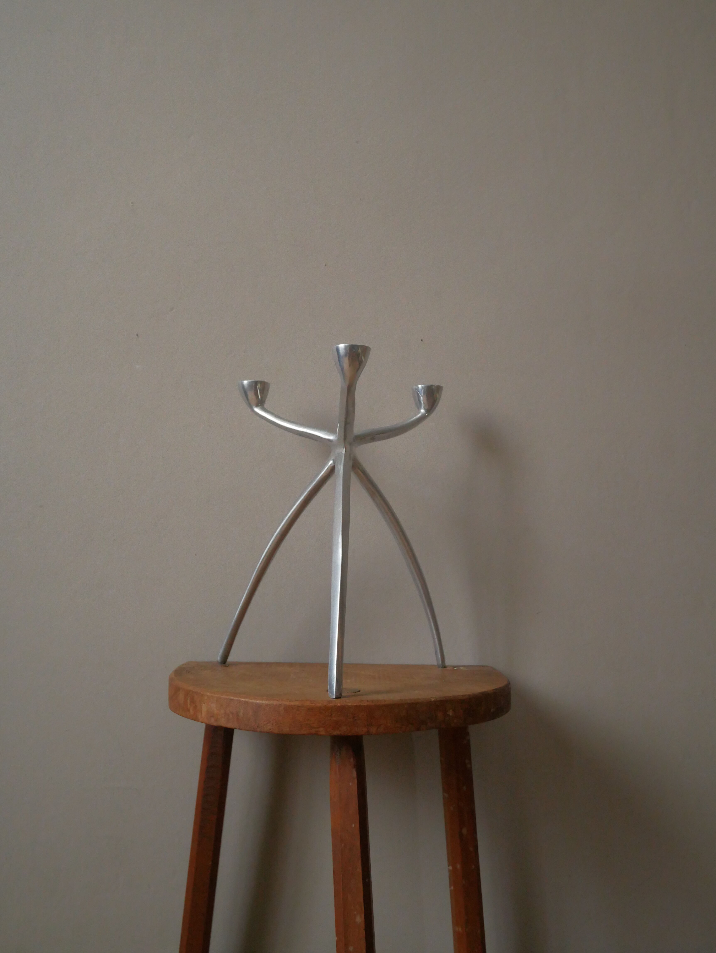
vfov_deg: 56.8
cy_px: 476
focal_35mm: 32
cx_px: 358
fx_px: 882
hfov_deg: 44.2
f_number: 3.9
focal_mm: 16
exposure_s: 1/60
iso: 2000
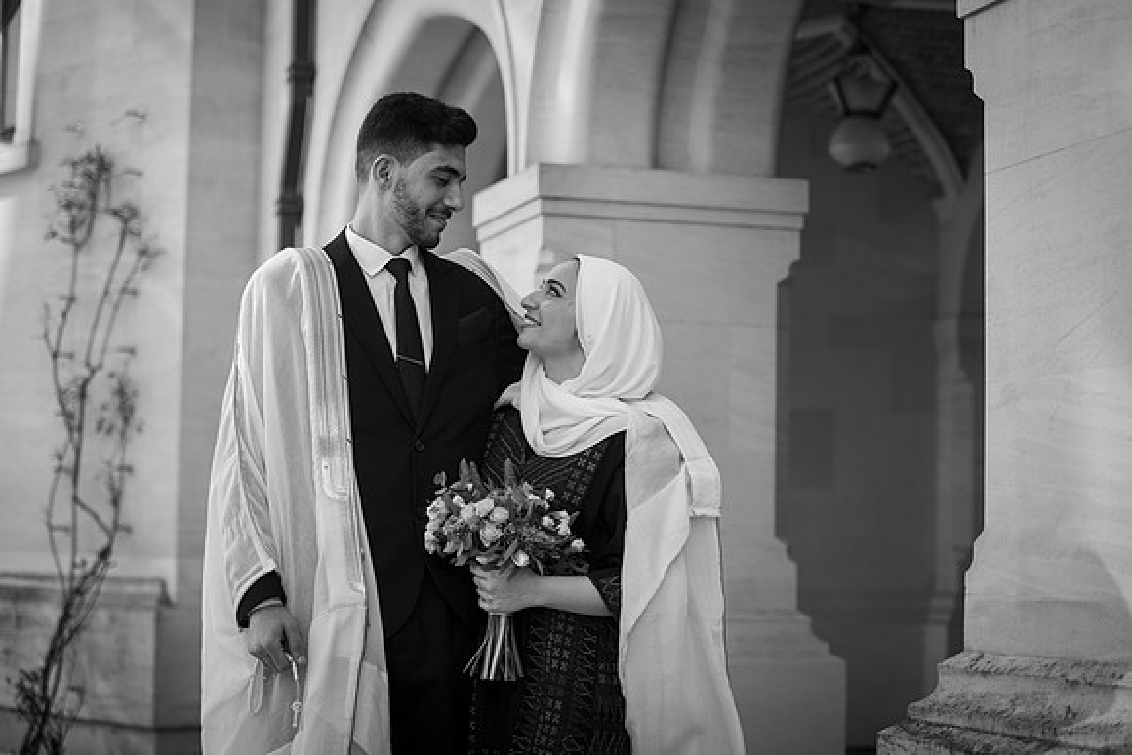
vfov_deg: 13.4
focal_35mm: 102
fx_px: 3218
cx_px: 579
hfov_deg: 19.9
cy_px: 369
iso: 100
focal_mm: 100
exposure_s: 1/1250
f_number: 2.8
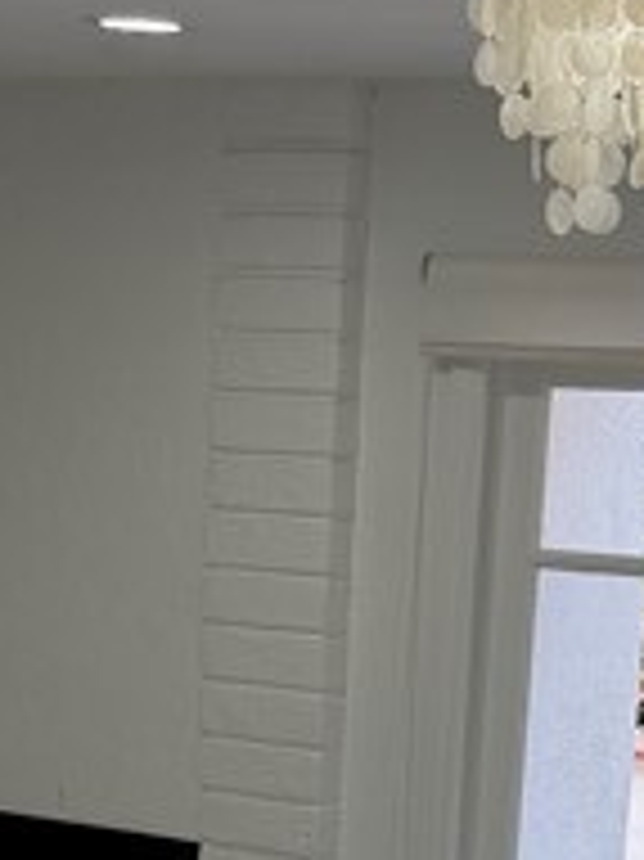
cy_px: 1265
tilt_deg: -15.7
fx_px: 3203
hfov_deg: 11.5
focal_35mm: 129
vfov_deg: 14.3
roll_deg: -2.5
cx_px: 203
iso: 80
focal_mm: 6.76
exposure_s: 1/174
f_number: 1.78
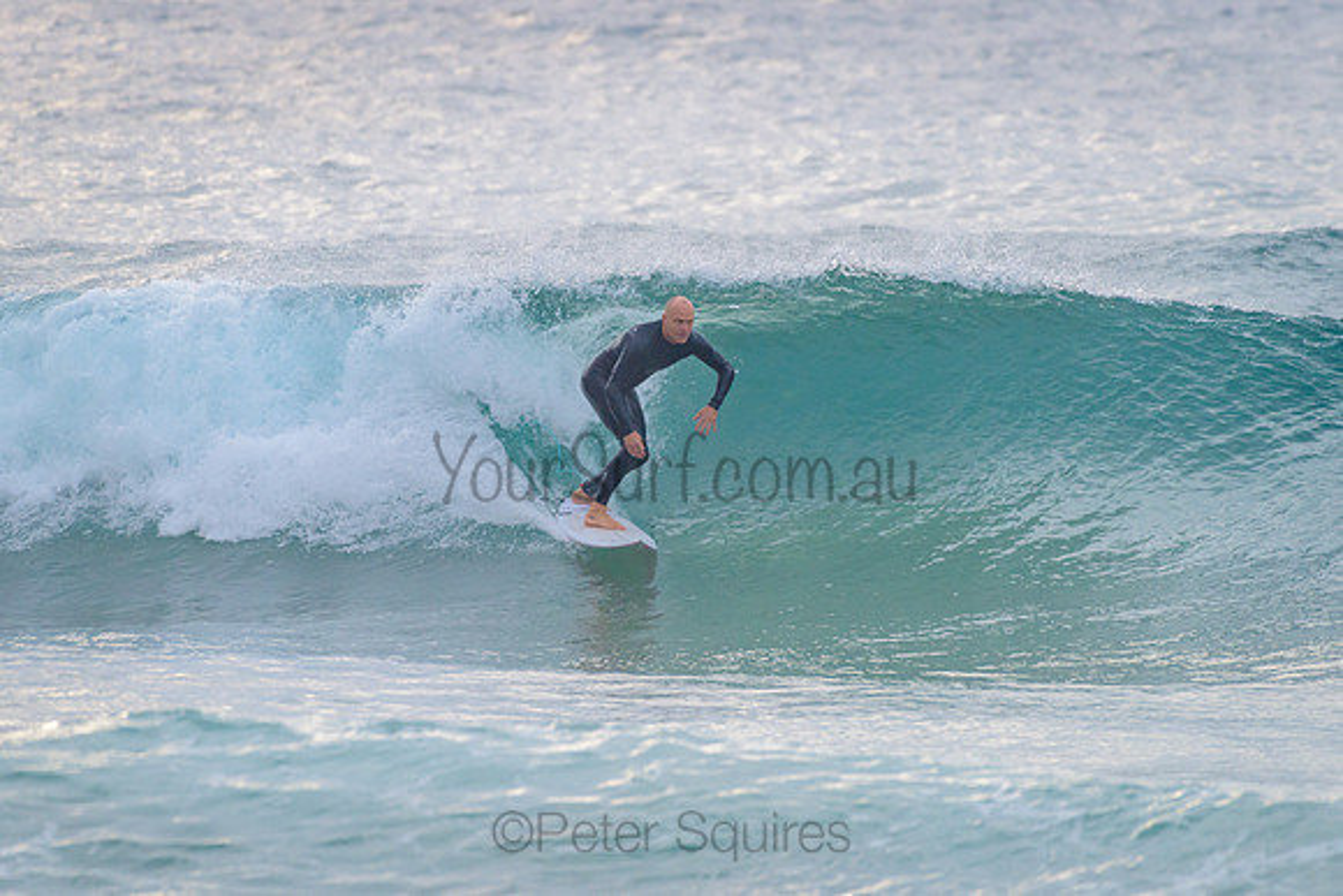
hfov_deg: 3.4
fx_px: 22878
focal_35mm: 613
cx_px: 651
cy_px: 440
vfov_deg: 2.2
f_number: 5.6
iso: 560
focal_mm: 500
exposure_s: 1/1250
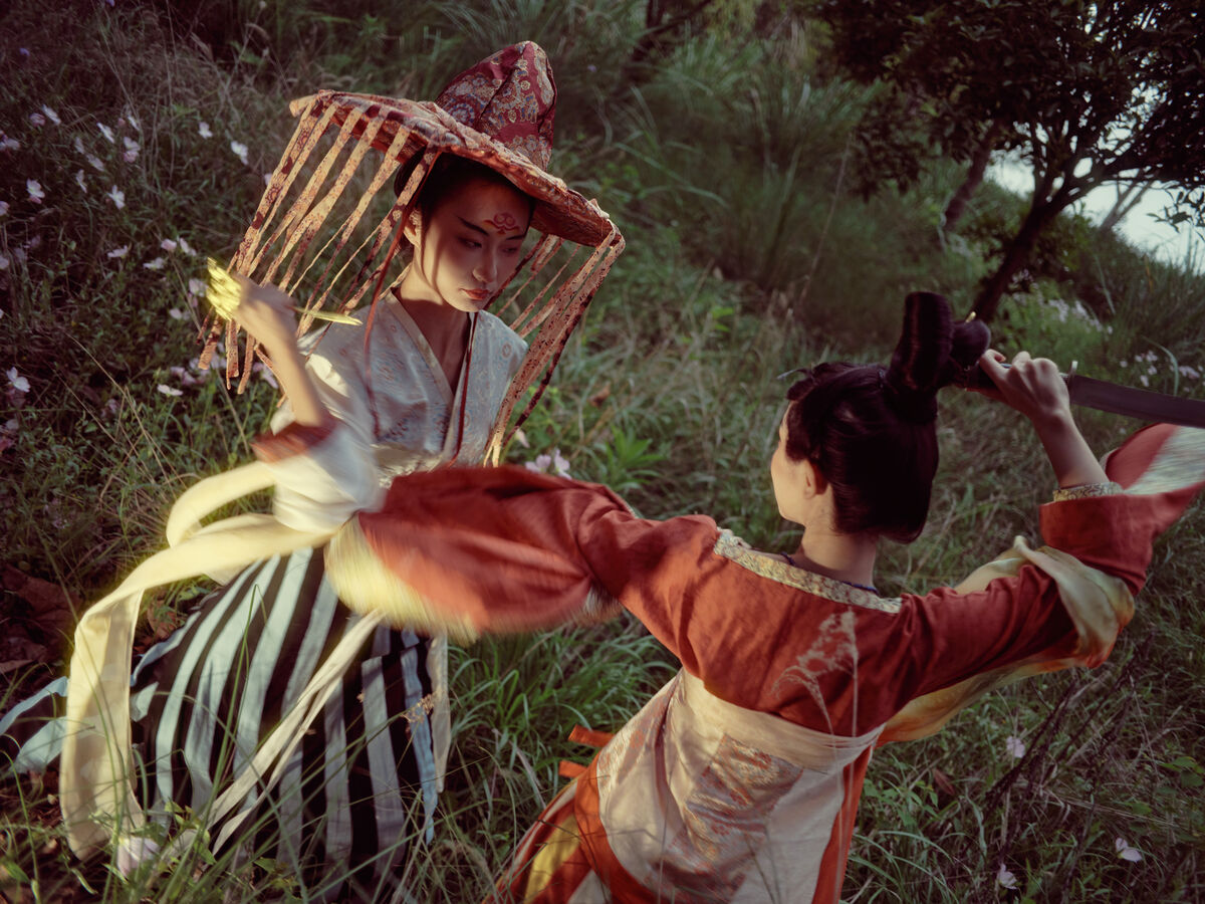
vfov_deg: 44.2
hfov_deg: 56.8
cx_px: 602
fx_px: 1114
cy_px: 452
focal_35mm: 32
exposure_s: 1/125
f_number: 2.8
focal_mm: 40
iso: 500
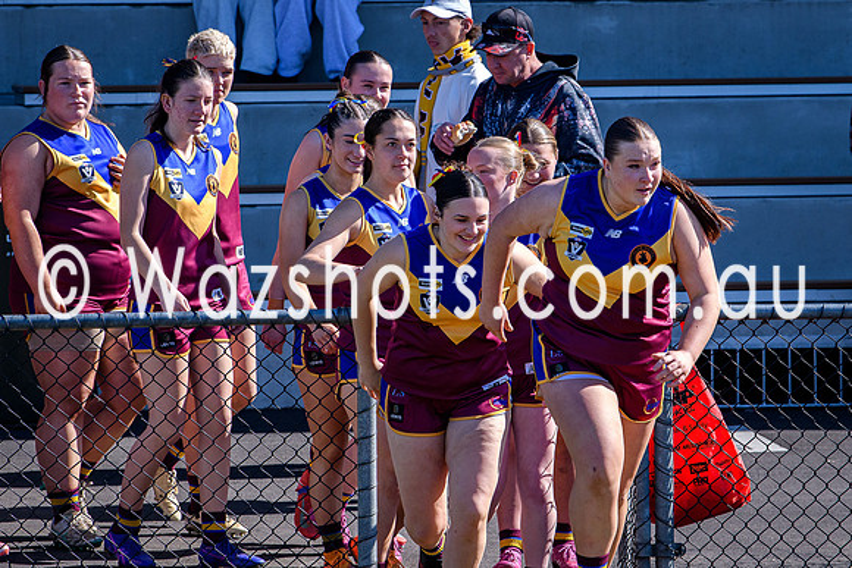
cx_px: 570
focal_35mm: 419
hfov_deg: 4.9
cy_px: 242
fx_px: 9929
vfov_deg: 3.3
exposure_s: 1/1600
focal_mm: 200
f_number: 5.6
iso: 640
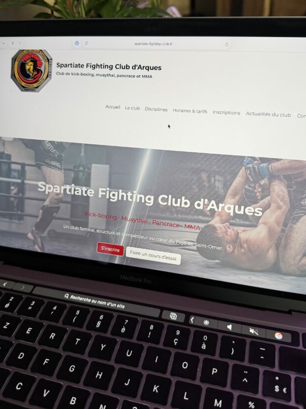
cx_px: 157
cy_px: 182
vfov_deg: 59.8
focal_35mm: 30
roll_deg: +3.9
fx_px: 354
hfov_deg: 46.8
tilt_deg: -34.9
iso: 200
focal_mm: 6.76
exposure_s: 1/60
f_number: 1.78
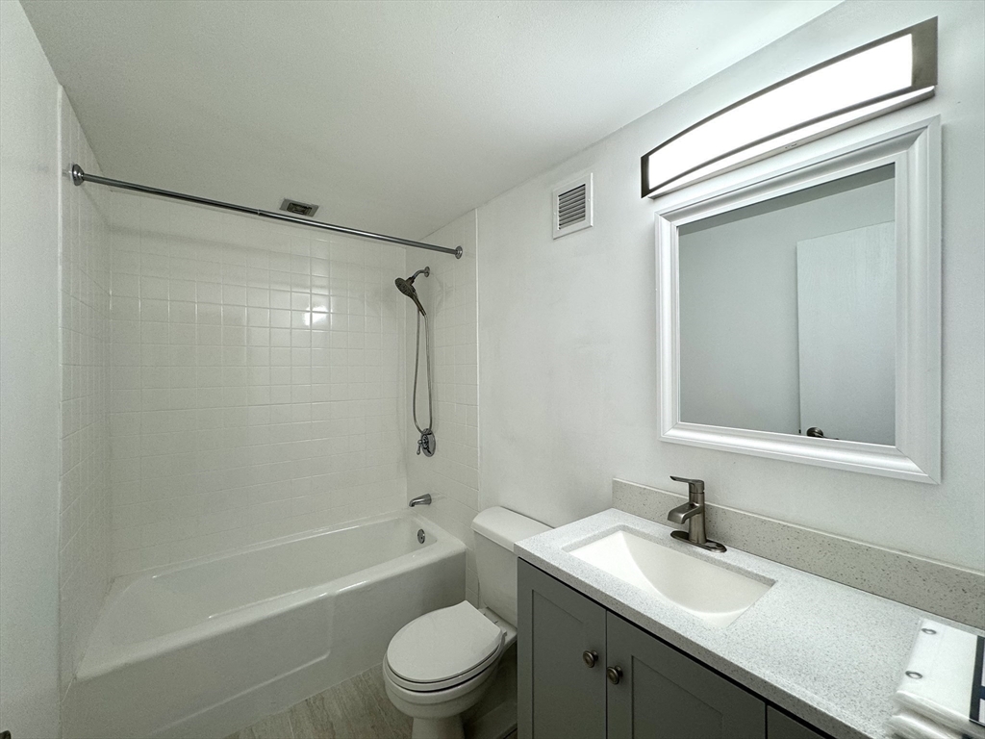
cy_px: 370
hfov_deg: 102.1
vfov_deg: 85.7
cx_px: 492
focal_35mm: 14
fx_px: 398
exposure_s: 1/120
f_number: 2.2
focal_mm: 2.22
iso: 80
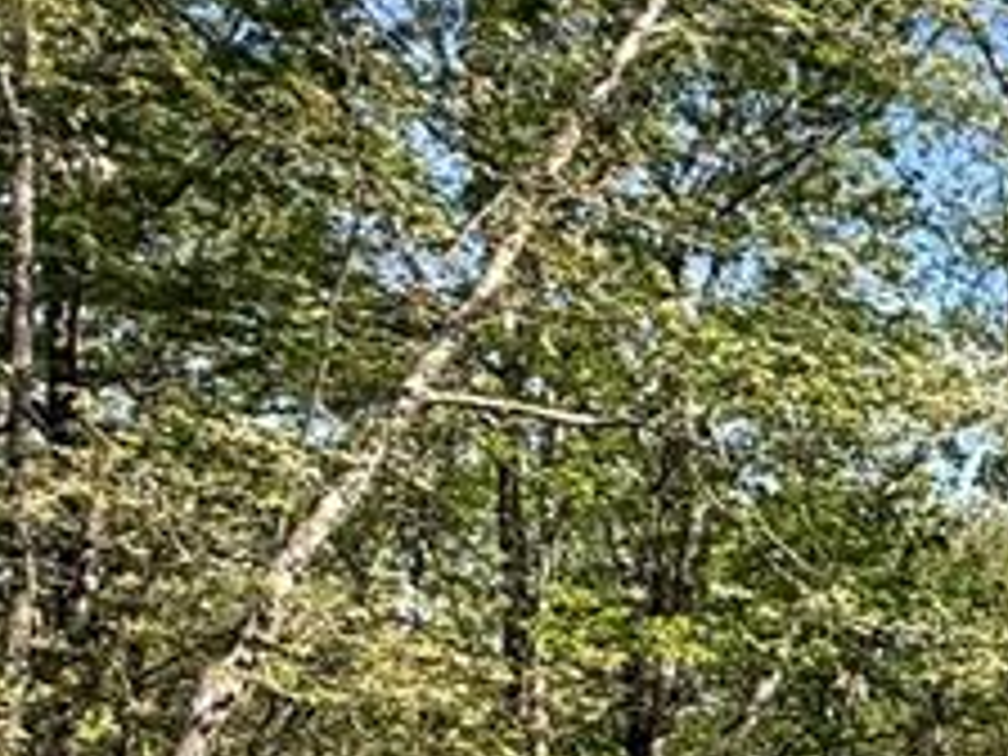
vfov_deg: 21.8
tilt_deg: -1.1
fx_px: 1864
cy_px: 810
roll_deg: -3.4
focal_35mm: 64
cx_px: 1940
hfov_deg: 19.6
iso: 50
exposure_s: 1/864
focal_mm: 2.22
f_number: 2.2
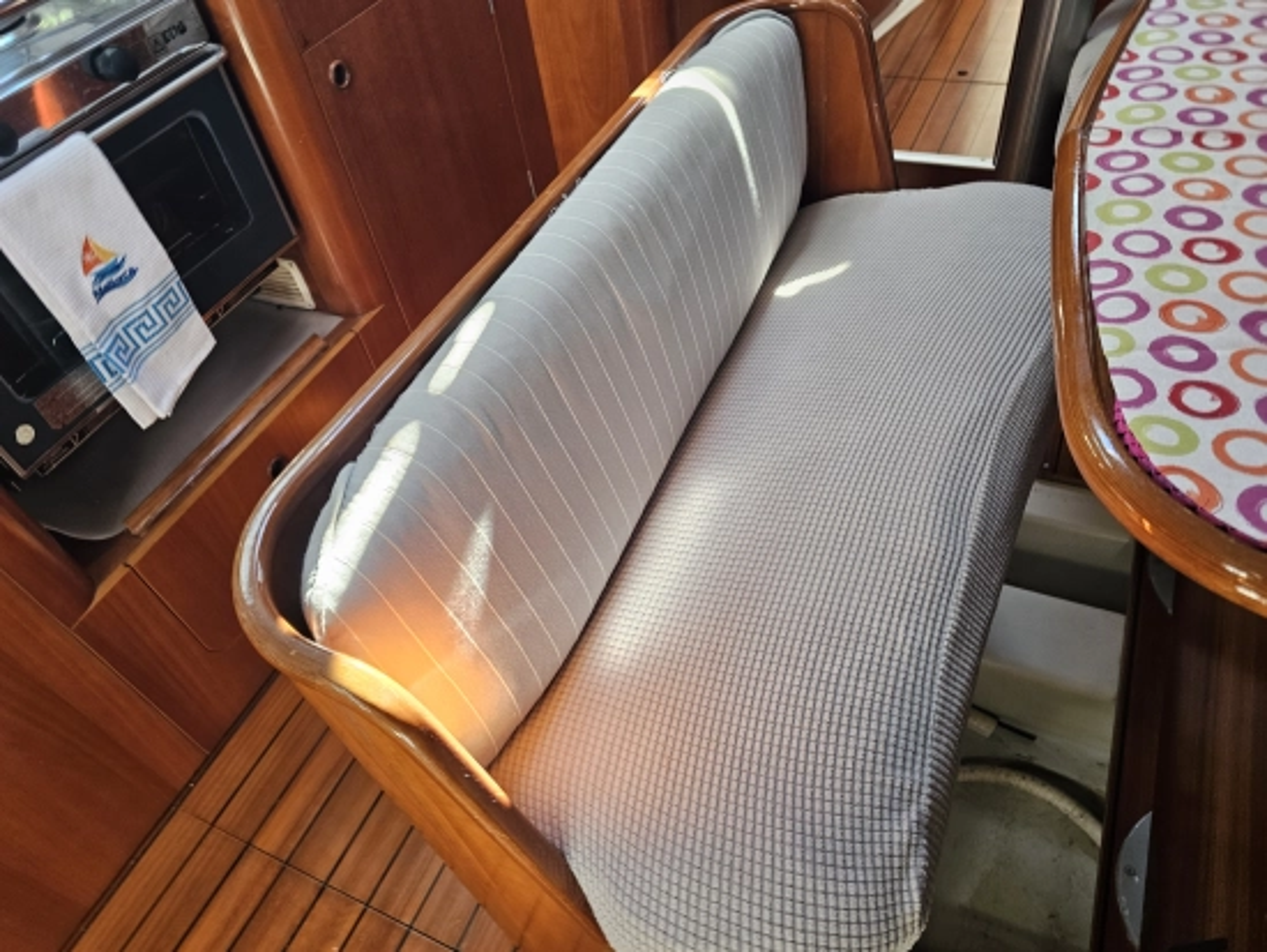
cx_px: 634
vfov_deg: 58.9
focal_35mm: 23
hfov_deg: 73.9
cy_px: 476
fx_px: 842
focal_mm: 6.3
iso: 200
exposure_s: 1/120
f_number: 1.7
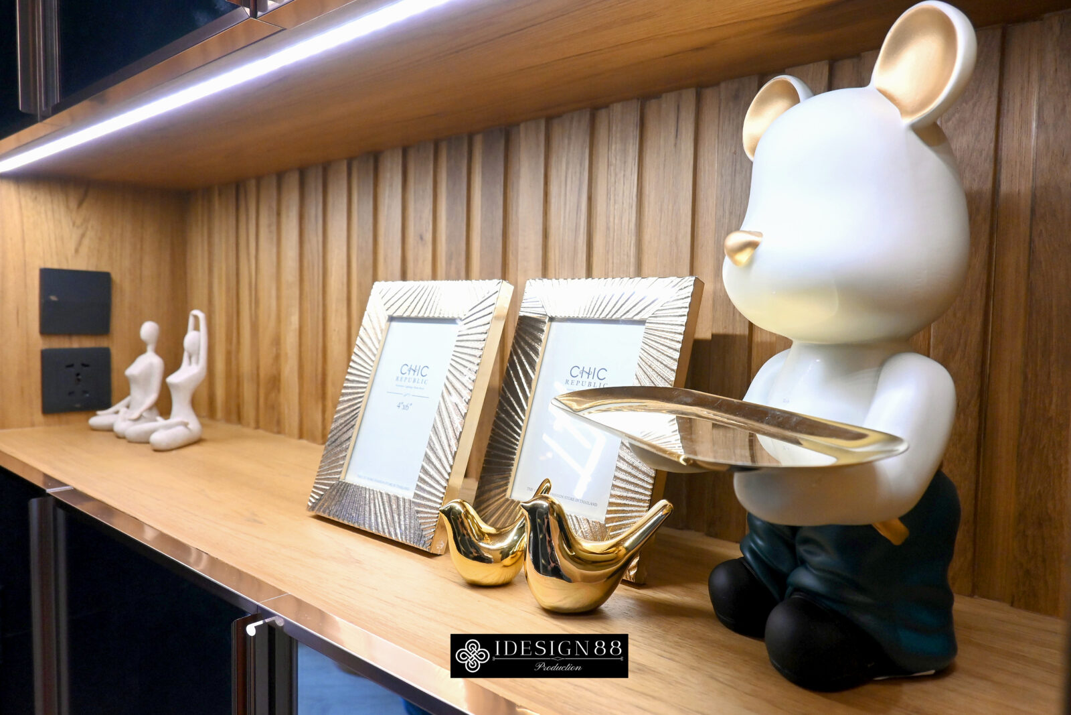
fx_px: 714
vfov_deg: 53.1
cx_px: 536
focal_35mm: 24
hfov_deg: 73.7
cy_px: 358
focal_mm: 16
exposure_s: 1/125
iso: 1600
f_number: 5
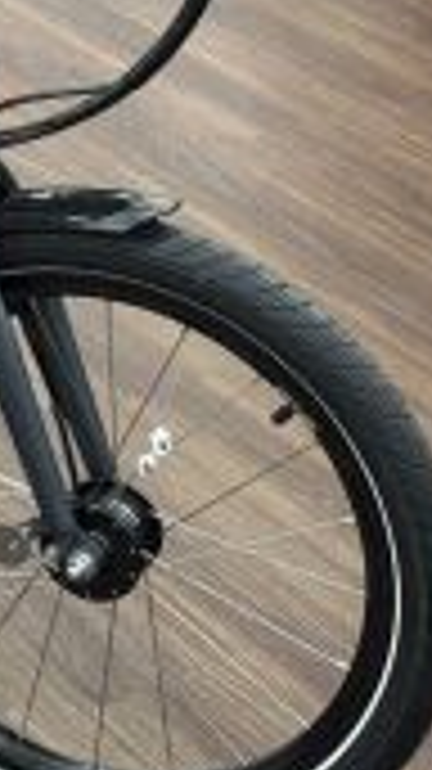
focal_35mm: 147
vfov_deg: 14.5
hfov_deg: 7.8
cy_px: 113
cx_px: -464
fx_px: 2998
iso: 160
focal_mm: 6.76
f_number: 1.78
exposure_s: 1/50
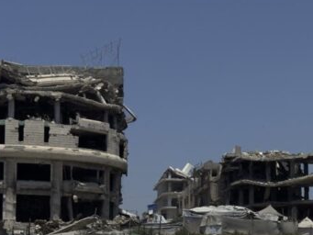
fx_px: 977
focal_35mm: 108
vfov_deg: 13.6
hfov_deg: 17.7
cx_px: 329
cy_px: 194
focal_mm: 6.76
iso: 50
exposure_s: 1/13333
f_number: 1.78
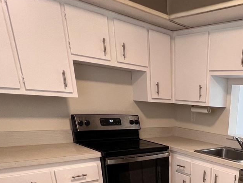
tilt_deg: -24.6
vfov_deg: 35.0
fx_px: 232
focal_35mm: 33
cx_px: 217
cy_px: 214
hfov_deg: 49.5
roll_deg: -4.3
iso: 320
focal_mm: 1.57
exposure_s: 1/60
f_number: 1.8
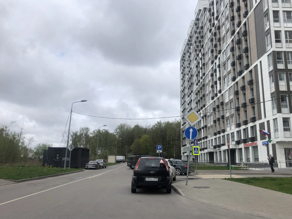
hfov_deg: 59.9
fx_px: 253
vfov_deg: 46.8
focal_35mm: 30
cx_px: 156
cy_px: 112
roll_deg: -0.1
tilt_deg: +12.0
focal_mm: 4
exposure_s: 1/2433
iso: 20
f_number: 1.8
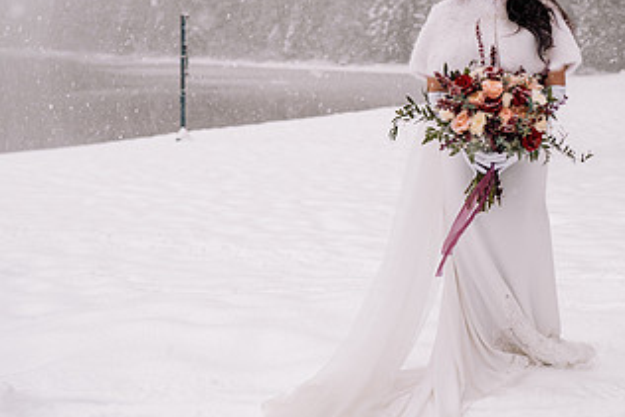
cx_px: 452
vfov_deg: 20.1
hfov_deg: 29.7
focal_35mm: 67
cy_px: 74
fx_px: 1164
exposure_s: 1/200
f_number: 2.5
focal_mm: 35
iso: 100
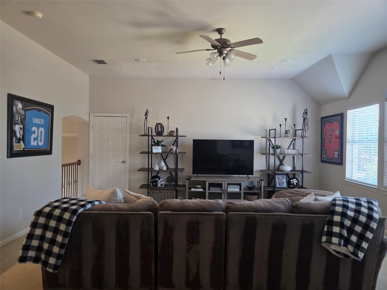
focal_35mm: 23
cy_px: 145
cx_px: 194
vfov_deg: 58.9
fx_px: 257
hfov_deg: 73.9
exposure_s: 1/120
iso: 250
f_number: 1.8
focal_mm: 5.4
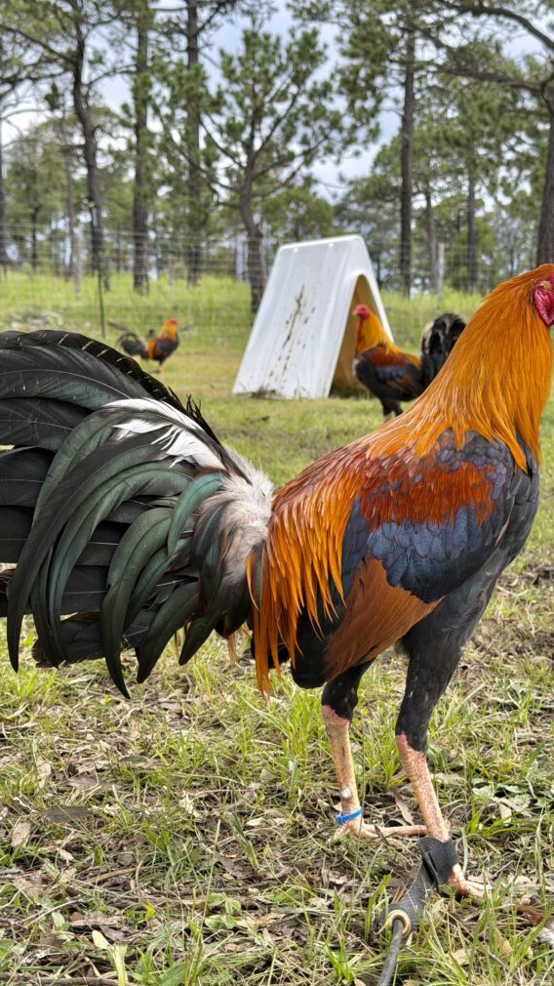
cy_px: 497
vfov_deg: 39.2
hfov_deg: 22.6
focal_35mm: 53
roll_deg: -1.4
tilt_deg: -4.5
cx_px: 288
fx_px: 1384
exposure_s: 1/885
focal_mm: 6.76
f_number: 1.78
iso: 80
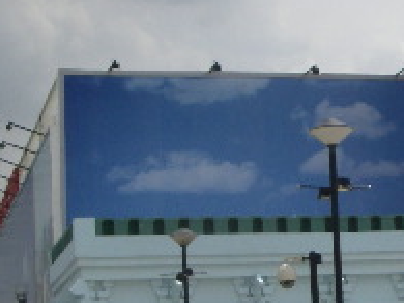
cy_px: 208
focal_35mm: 125
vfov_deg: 11.8
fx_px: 1458
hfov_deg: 15.6
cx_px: 363
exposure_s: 1/400
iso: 64
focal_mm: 6.3
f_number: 6.6
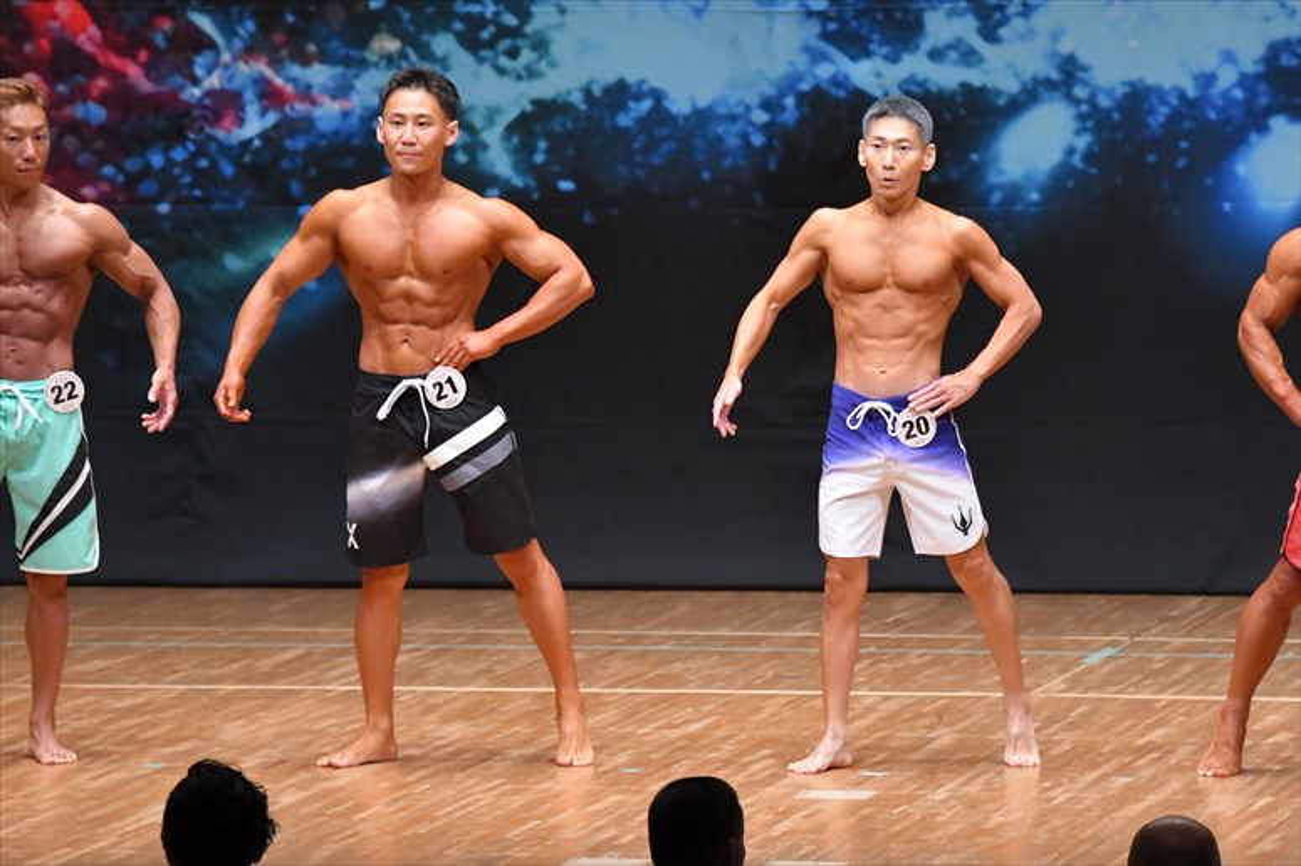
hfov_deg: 7.6
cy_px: 433
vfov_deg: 5.1
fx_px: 9753
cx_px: 650
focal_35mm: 270
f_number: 5.6
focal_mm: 180
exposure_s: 1/400
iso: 8000
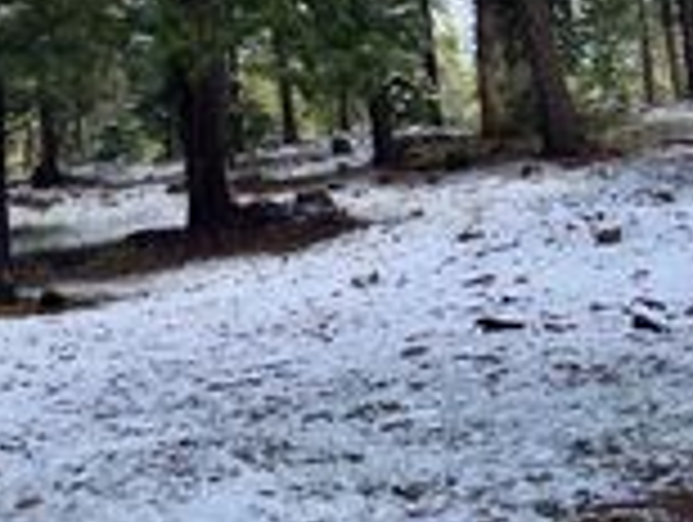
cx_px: 162
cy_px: -124
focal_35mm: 94
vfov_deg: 15.2
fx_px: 1885
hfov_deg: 20.6
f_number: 1.8
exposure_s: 1/386
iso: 16
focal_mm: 3
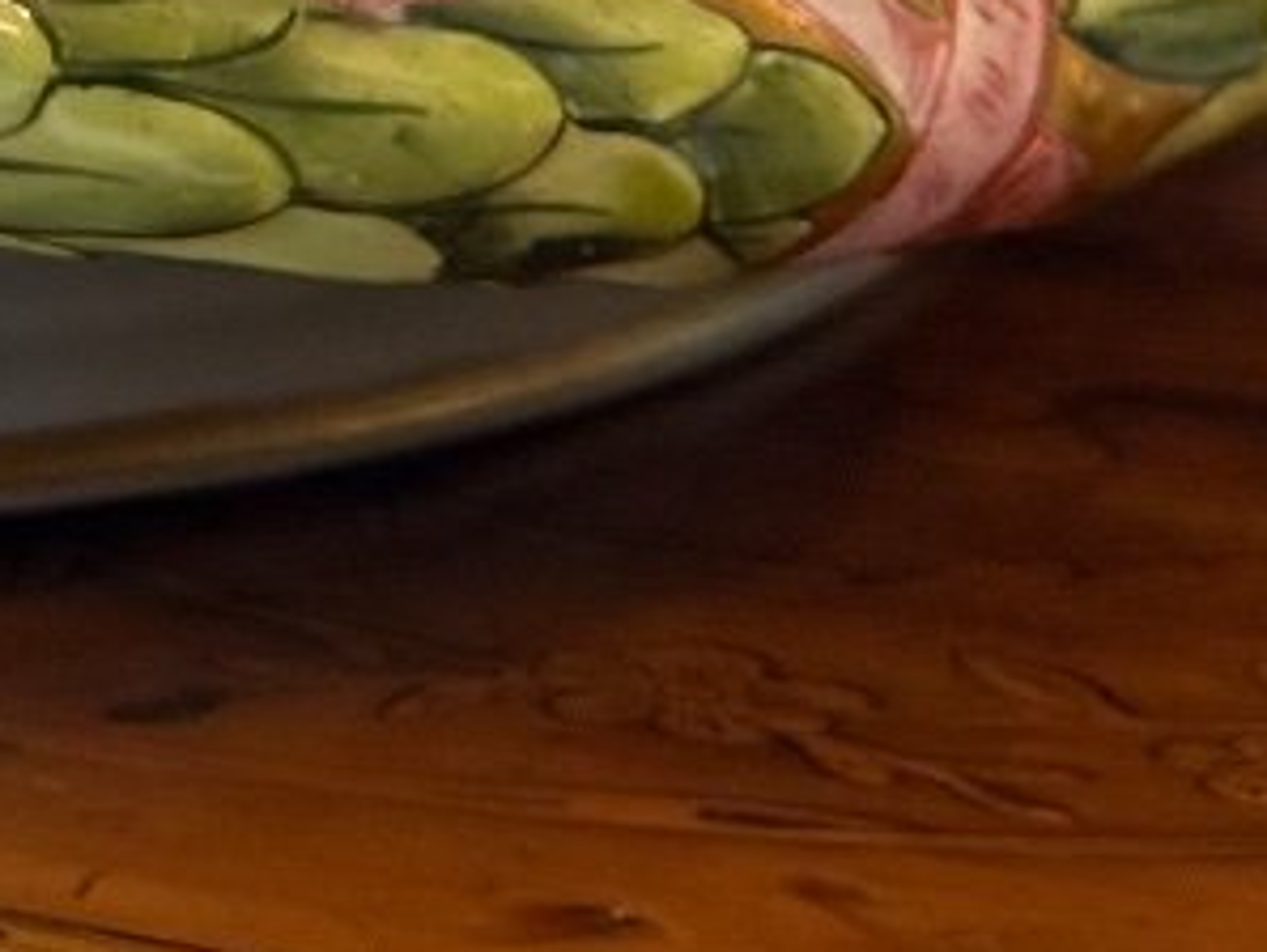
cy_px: -654
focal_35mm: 193
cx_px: -187
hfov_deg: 10.1
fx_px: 7070
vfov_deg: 7.5
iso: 200
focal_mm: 6.76
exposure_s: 1/60
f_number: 1.78
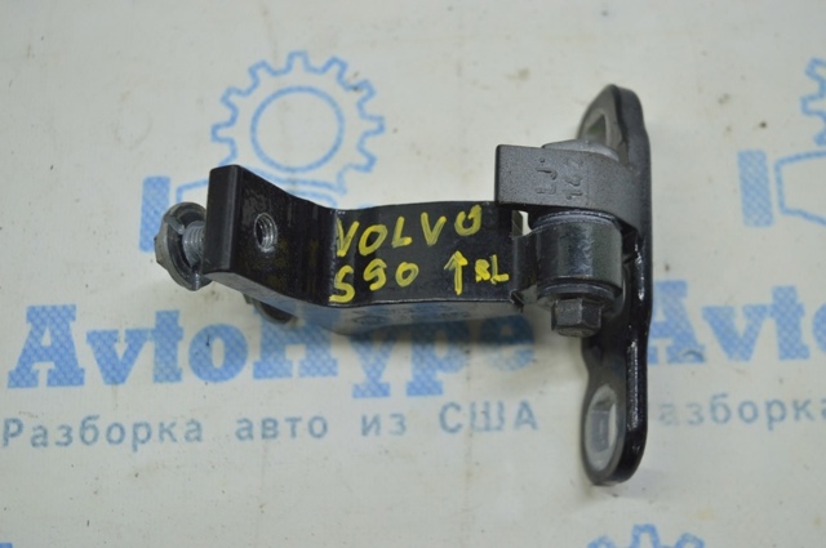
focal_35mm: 54
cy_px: 274
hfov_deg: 36.9
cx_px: 413
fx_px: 1237
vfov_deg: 25.0
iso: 400
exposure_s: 1/50
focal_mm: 36
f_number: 4.8
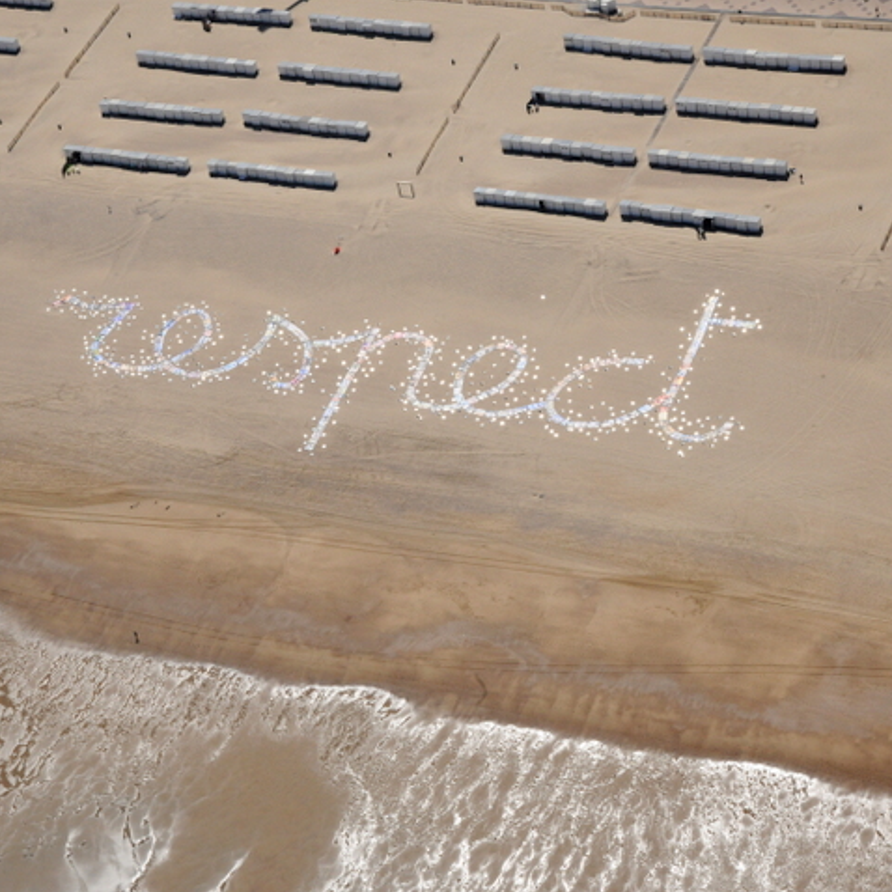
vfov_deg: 16.6
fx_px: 3061
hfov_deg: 16.6
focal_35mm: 105
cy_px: 446
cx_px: 386
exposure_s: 1/1000
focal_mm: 82
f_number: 18
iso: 1250
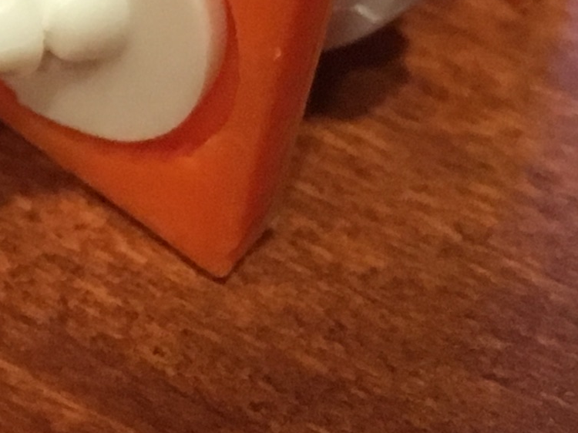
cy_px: -384
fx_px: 2604
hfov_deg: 11.7
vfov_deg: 9.0
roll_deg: -2.3
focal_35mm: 156
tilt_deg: -37.4
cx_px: -457
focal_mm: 4.15
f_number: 2.2
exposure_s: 1/30
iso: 160
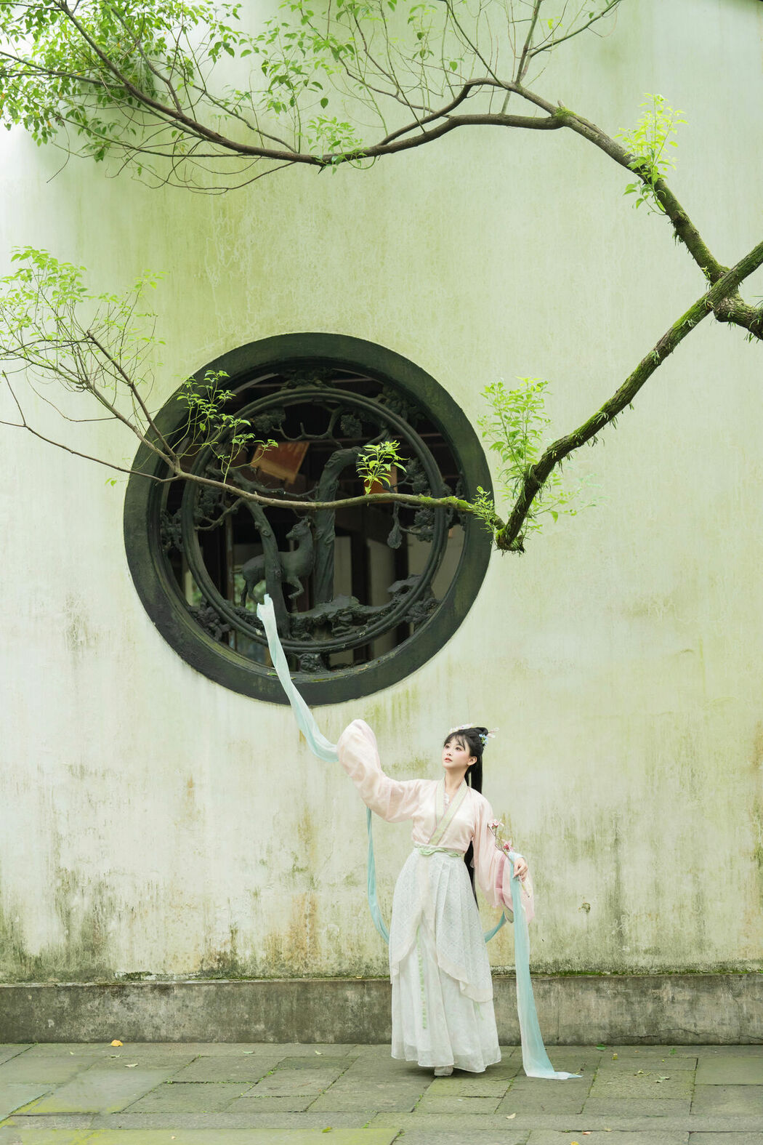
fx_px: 2225
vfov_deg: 28.8
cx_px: 382
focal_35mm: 70
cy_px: 572
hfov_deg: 19.5
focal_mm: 70
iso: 2000
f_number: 2.8
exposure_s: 1/400
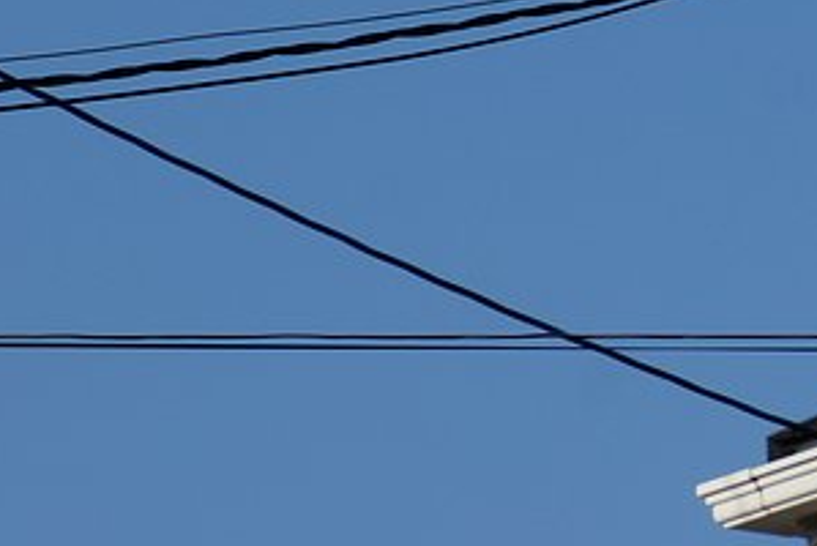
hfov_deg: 3.3
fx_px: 13970
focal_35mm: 615
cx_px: 1339
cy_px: -5
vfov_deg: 2.2
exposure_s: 1/250
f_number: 9
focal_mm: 120
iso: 100
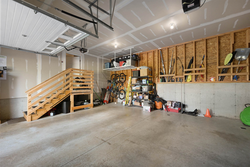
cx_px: 125
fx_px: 97
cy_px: 84
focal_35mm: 14
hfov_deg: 104.3
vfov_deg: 81.2
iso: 1000
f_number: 14
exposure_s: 1/8
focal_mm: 14
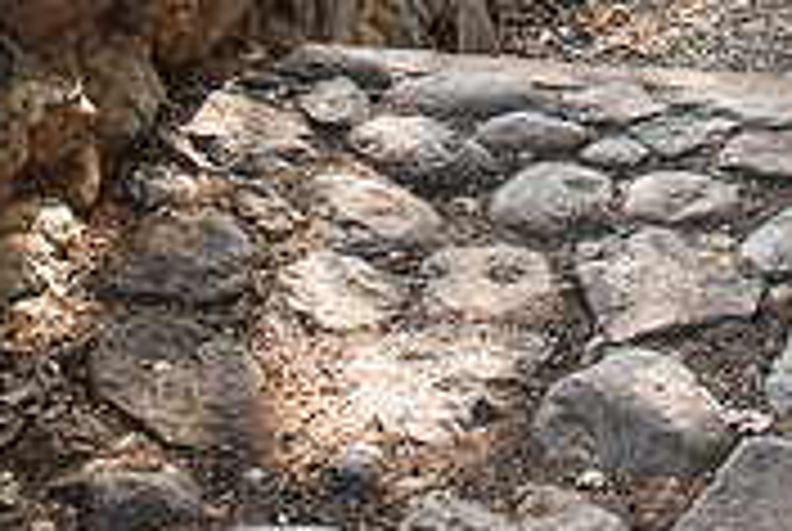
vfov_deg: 15.6
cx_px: 500
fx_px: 1741
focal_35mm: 79
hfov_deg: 25.5
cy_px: -317
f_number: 2.8
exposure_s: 1/250
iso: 100
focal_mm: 24
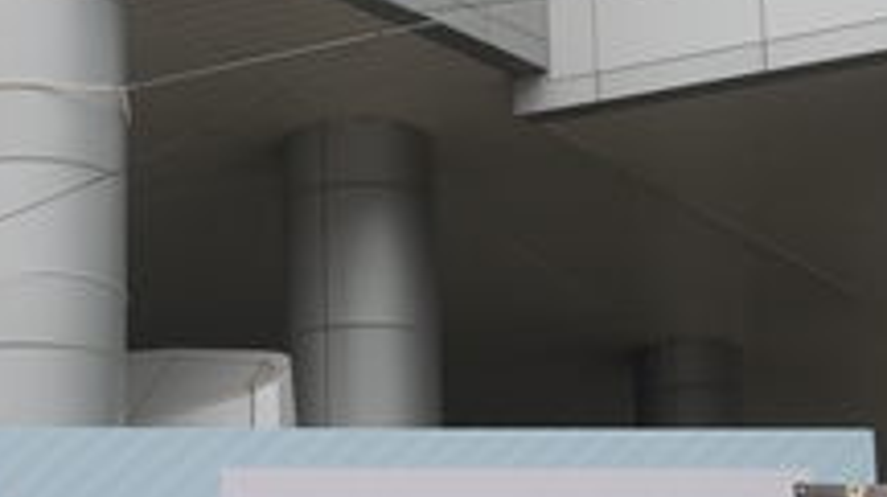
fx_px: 2256
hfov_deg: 21.9
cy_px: 429
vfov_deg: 12.5
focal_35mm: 96
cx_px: 136
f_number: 3.5
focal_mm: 22
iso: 200
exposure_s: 1/500
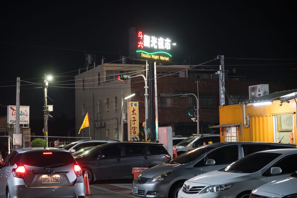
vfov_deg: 19.7
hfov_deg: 29.2
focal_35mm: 69
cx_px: 148
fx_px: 569
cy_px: 99
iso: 5000
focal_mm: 69
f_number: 4
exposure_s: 1/60
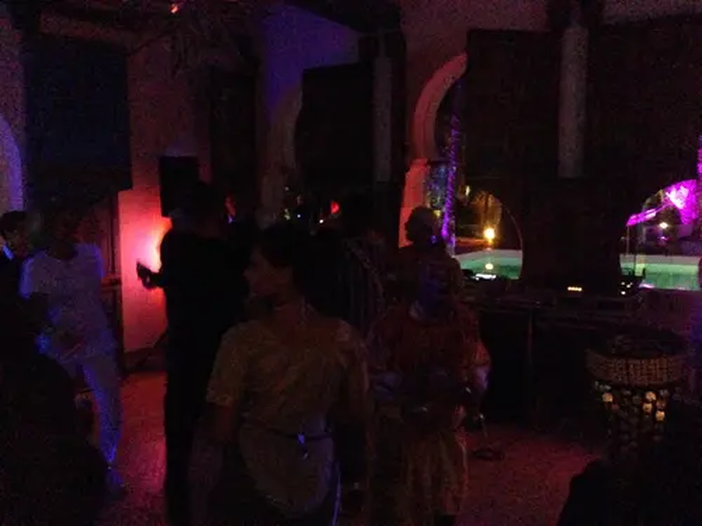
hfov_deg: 55.4
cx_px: 351
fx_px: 669
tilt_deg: -5.1
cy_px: 263
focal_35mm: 33
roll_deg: +0.3
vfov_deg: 42.9
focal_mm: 4.12
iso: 3200
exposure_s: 1/15
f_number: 2.4
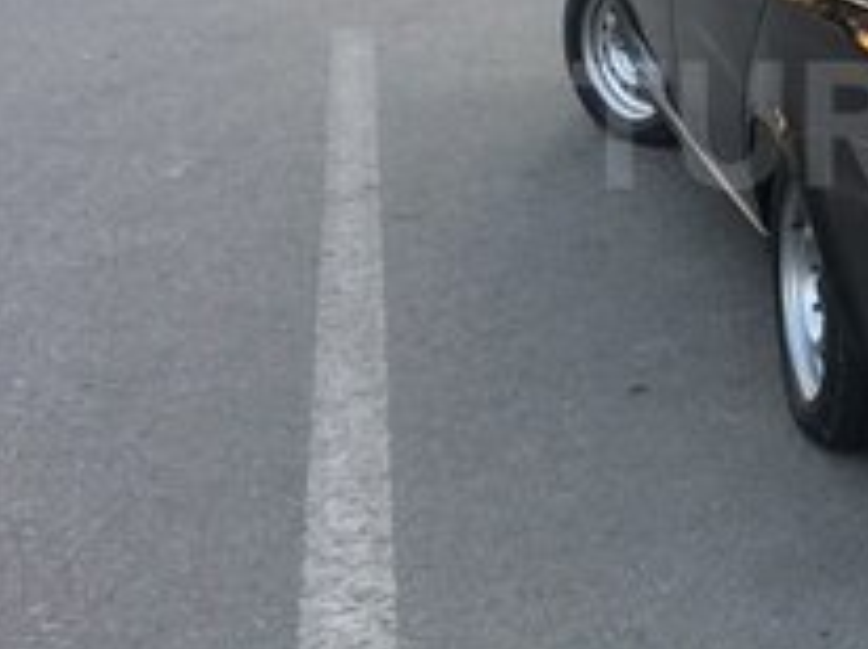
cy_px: 124
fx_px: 2329
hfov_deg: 20.0
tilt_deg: -10.8
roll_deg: -2.3
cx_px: 1003
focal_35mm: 93
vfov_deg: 15.7
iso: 25
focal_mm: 4.15
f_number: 2.2
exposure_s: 1/100
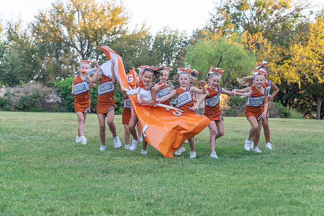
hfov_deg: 28.8
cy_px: 108
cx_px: 162
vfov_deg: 19.5
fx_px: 630
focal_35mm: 70
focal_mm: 70
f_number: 4
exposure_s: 1/1000
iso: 1600
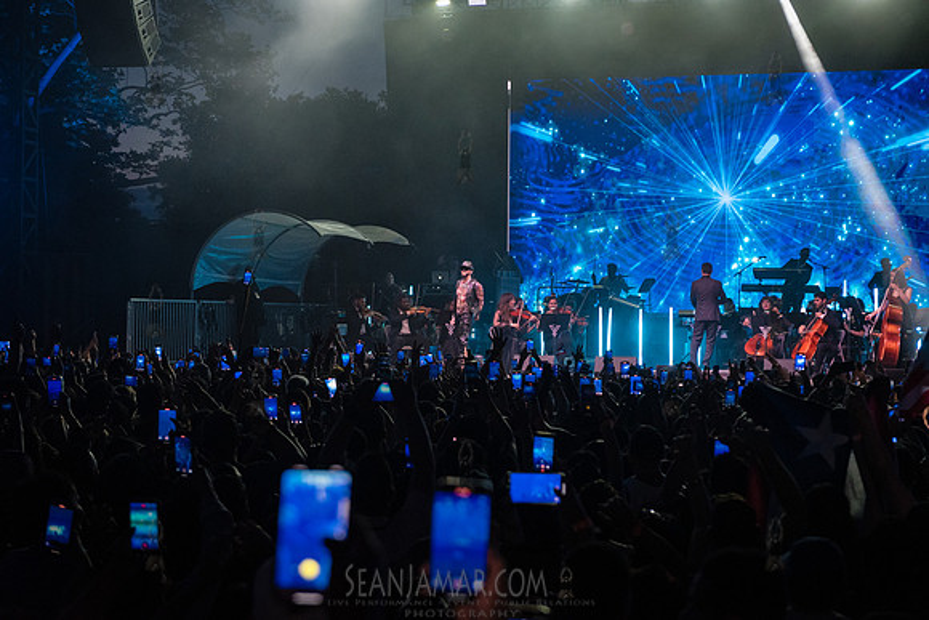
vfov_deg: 19.2
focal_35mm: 71
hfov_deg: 28.5
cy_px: 310
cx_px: 464
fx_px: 1828
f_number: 4
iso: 5000
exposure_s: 1/500
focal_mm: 70
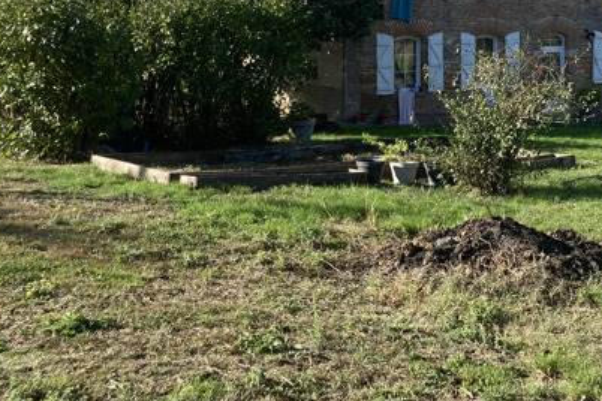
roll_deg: -0.1
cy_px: 12
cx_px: 529
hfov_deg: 32.9
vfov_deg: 22.6
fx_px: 970
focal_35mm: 58
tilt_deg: +1.0
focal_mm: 3.99
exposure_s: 1/1372
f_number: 1.8
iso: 20
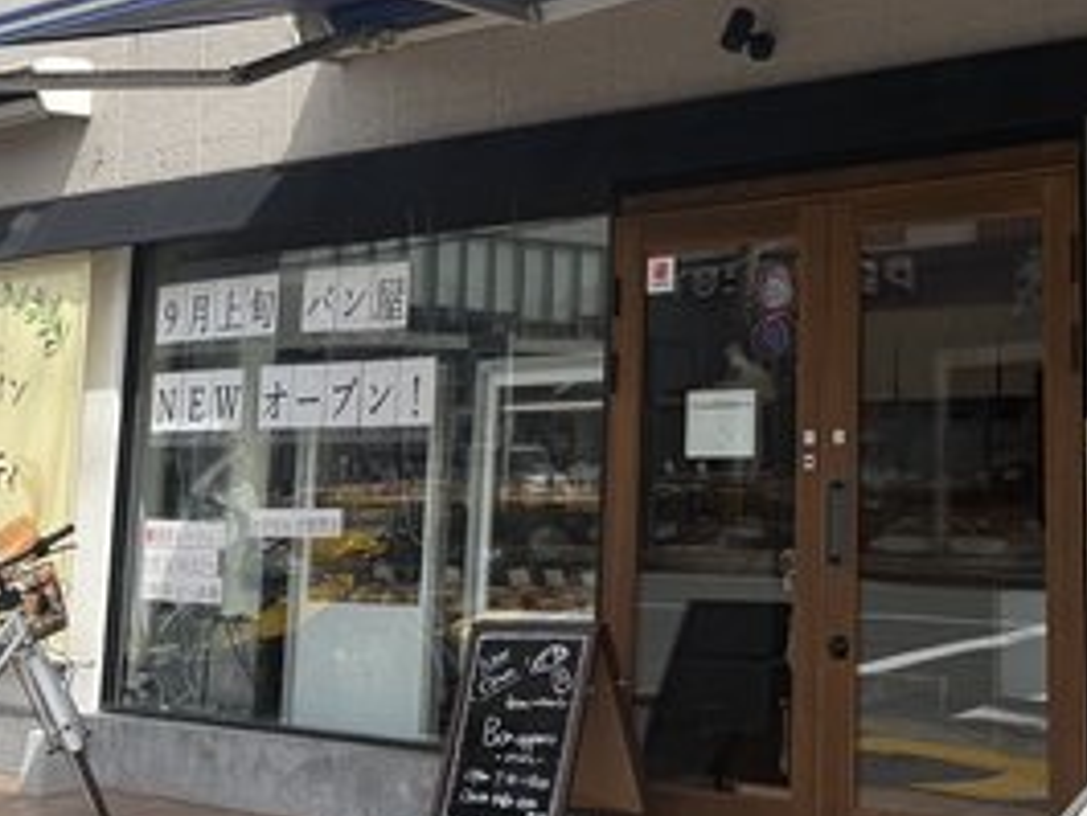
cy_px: 152
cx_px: 1009
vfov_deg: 24.8
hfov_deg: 31.4
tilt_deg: +10.2
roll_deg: -0.6
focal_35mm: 58
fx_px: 1822
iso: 80
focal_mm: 6.76
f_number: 1.78
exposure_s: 1/3145
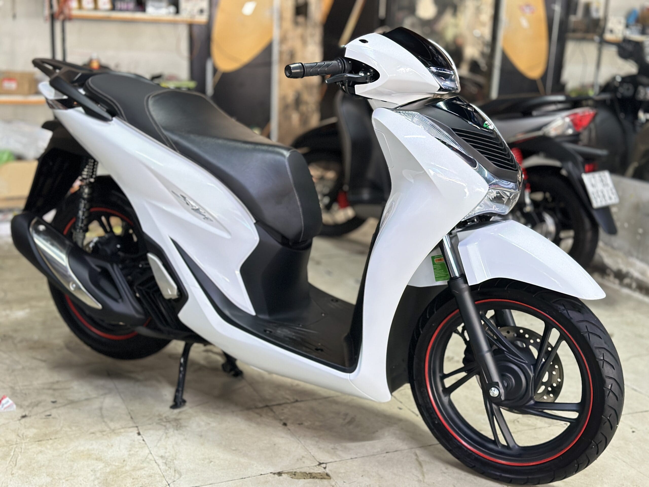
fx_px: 900
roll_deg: -2.0
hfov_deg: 39.7
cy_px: 244
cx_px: 324
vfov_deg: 30.3
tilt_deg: -14.1
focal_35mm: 48
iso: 400
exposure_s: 1/33
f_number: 1.78
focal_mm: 6.86
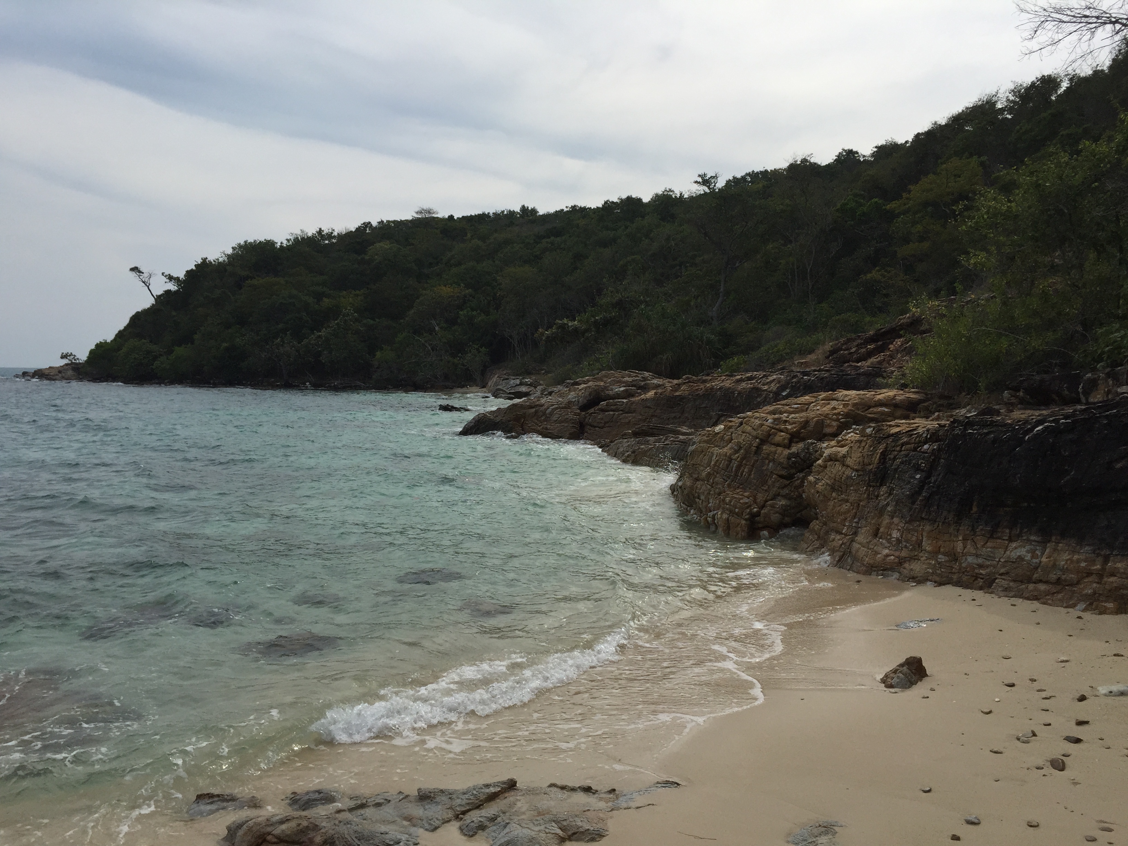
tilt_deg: -2.4
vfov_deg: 48.2
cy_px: 423
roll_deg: -1.3
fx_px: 945
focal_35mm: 29
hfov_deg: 61.7
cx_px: 564
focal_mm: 4.15
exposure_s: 1/4950
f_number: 2.2
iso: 32
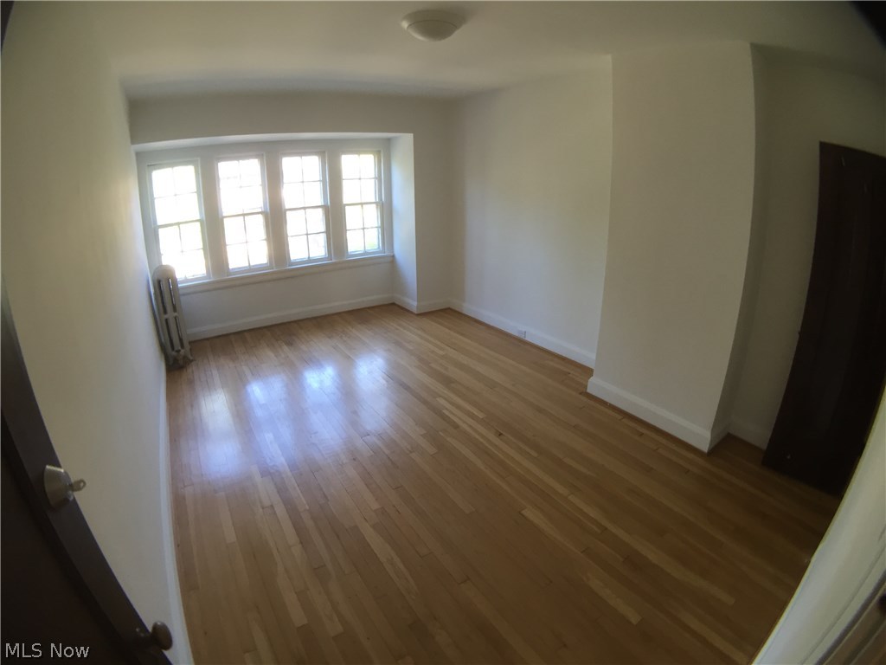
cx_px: 443
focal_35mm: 29
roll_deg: +0.1
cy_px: 332
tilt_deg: -22.0
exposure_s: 1/30
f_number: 2.2
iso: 64
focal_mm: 4.15
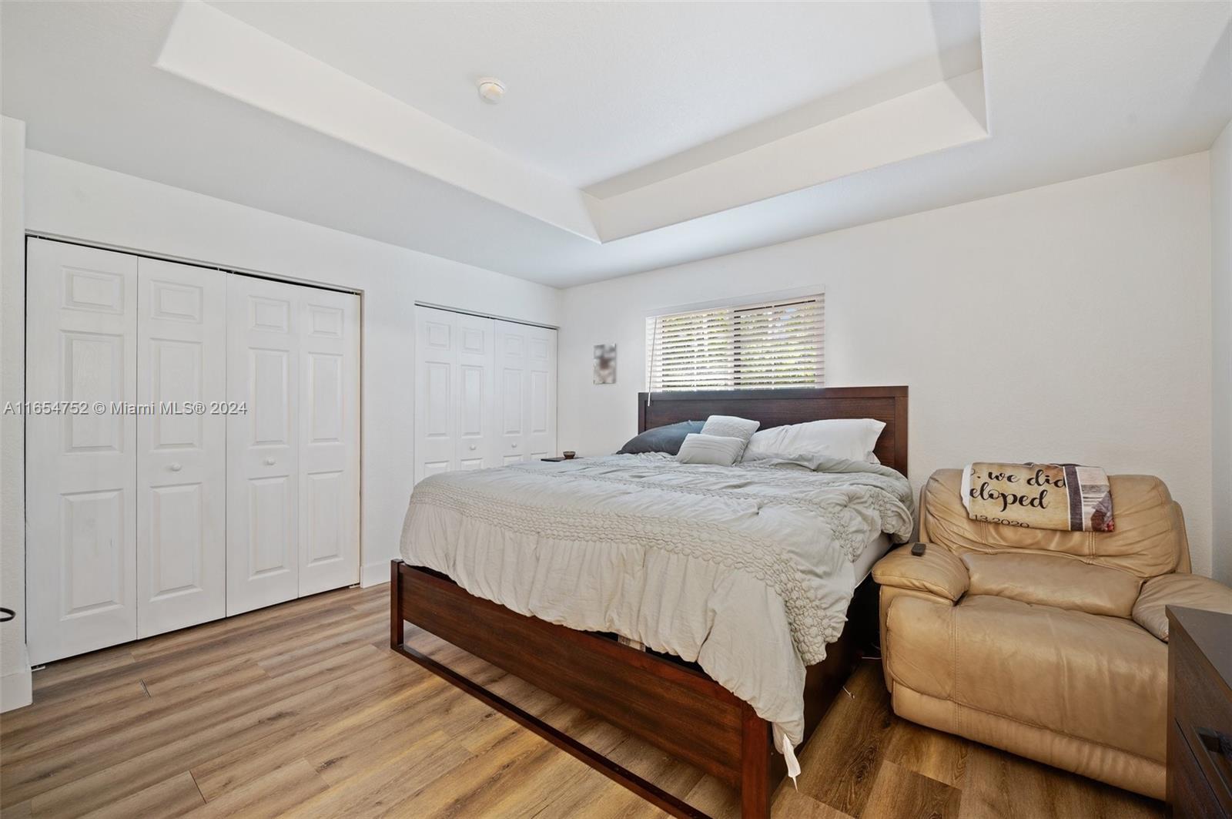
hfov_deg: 104.3
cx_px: 616
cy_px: 410
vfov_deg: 81.1
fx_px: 479
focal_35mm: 14
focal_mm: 14
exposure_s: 3
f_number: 8
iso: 200
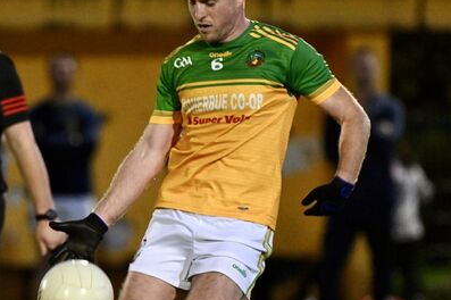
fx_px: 15146
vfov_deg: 1.1
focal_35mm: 1210
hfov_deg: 1.7
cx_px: 162
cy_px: 245
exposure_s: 1/250
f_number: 6.3
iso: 8000
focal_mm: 600
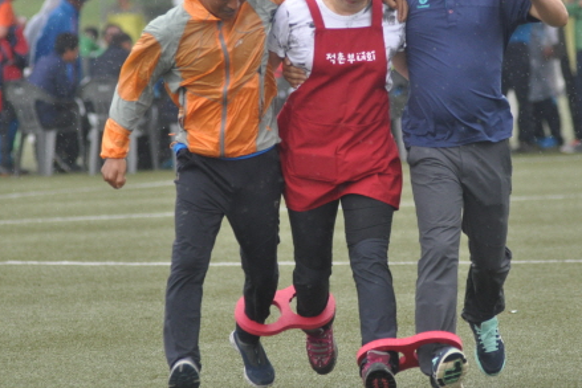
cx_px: 373
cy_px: 136
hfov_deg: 6.5
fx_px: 5122
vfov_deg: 4.3
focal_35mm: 317
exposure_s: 1/1000
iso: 800
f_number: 4
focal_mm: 145
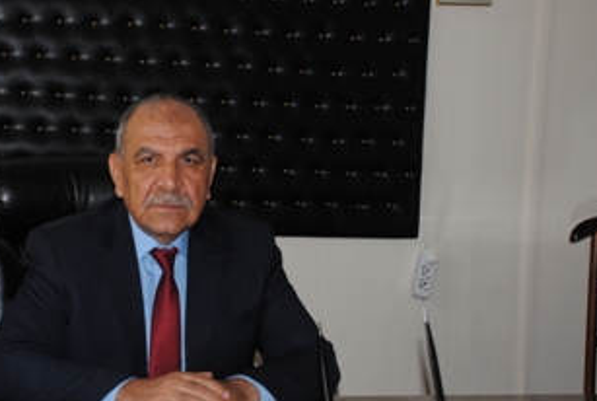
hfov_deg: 28.5
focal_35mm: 70
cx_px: 175
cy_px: 259
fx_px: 1163
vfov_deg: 19.5
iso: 200
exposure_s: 1/60
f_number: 4.2
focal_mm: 32
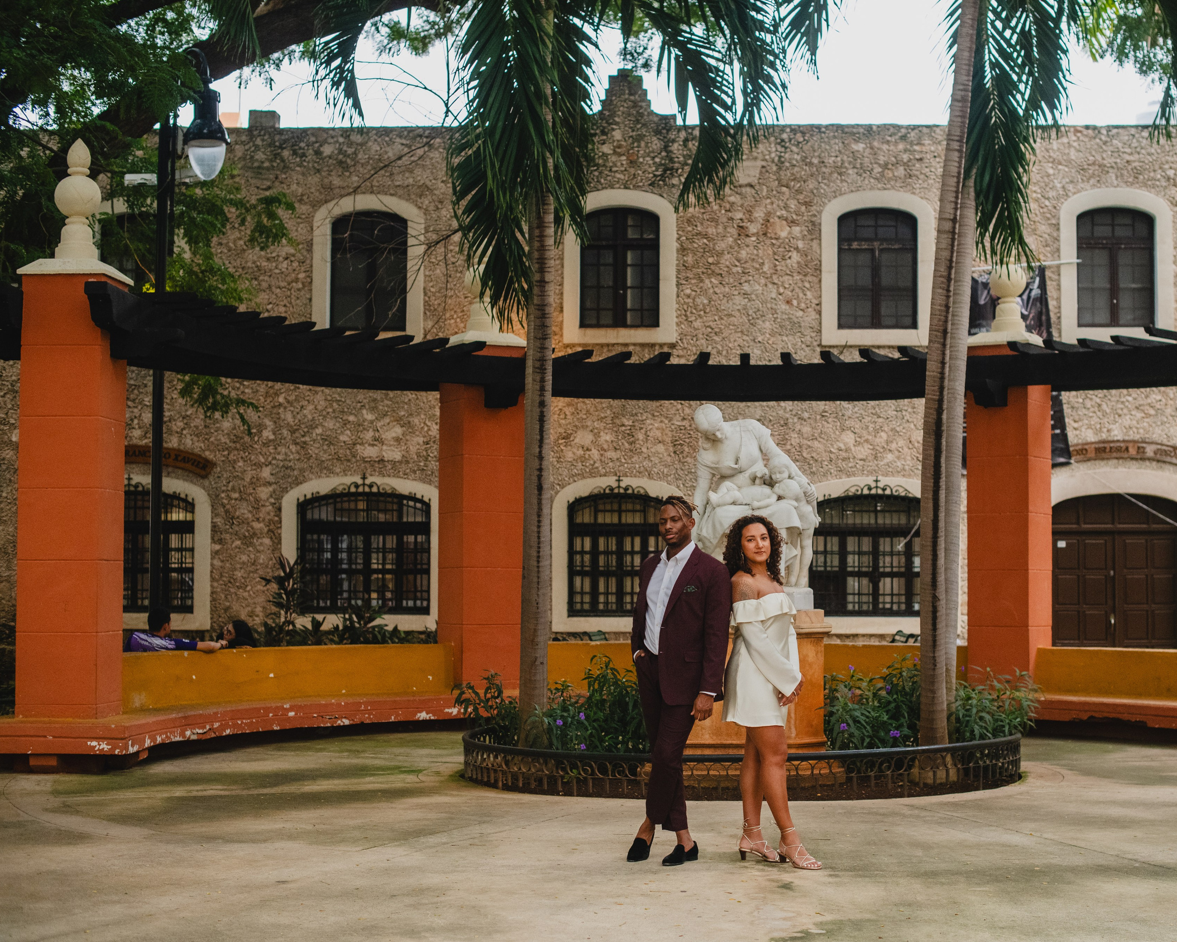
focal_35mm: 57
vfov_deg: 26.7
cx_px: 712
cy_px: 470
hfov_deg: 32.9
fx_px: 1985
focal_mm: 50
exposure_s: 1/500
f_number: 3.2
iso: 2000
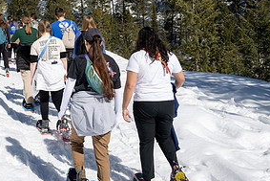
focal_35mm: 65
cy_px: -8
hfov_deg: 29.8
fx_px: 488
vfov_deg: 20.2
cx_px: 35
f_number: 9
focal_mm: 27.5
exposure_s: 1/500
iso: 200
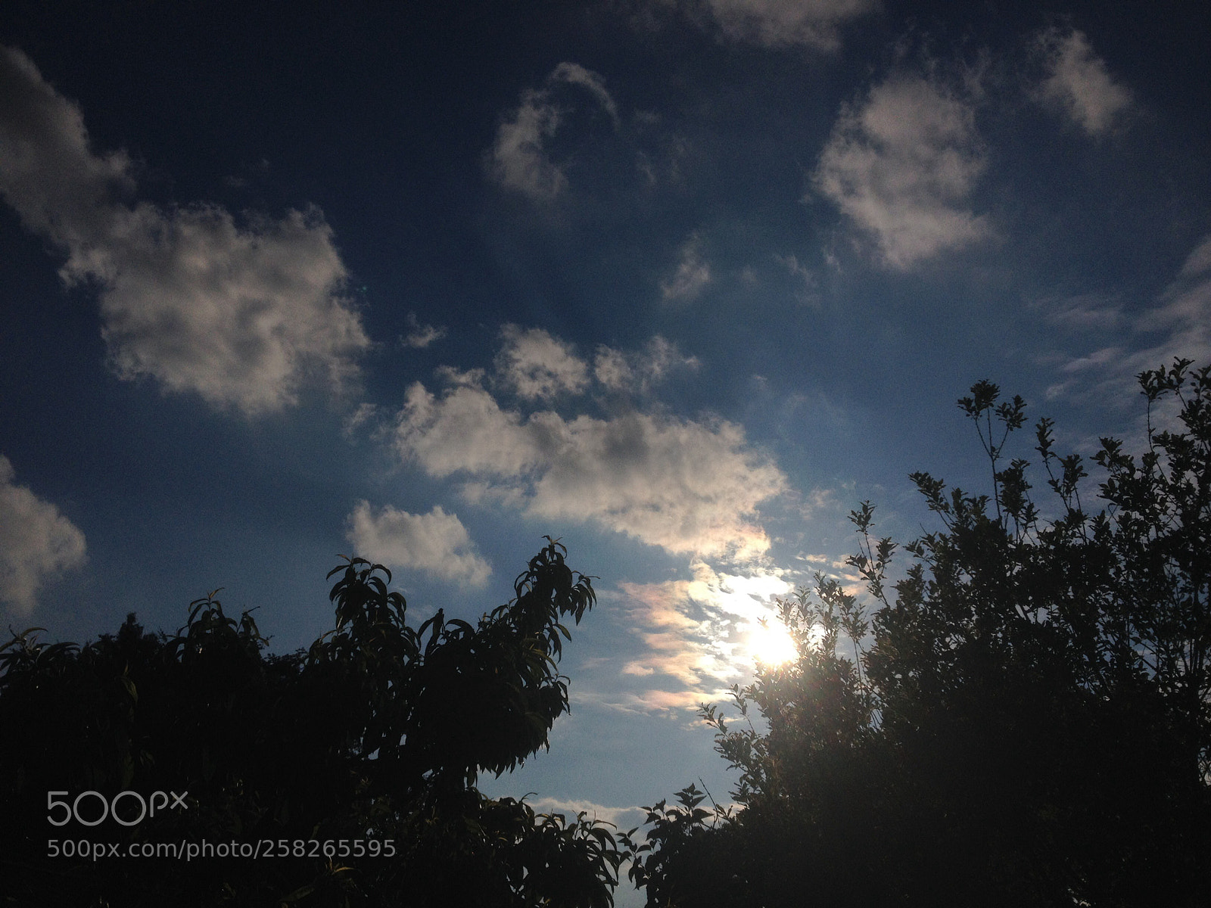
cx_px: 606
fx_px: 1224
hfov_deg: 52.6
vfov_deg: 40.7
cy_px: 454
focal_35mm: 35
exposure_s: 1/27778
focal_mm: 4.28
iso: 50
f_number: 2.4
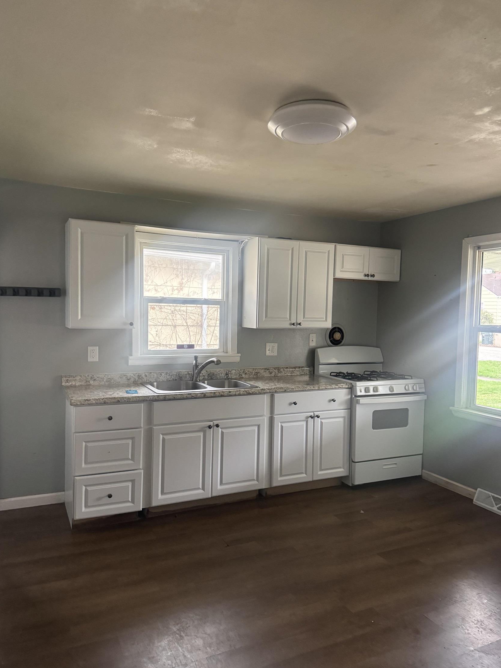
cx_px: 255
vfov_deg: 69.4
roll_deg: -1.4
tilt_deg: -4.8
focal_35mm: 25
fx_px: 482
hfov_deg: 54.9
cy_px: 343
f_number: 1.78
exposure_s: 1/60
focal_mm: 6.76
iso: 640
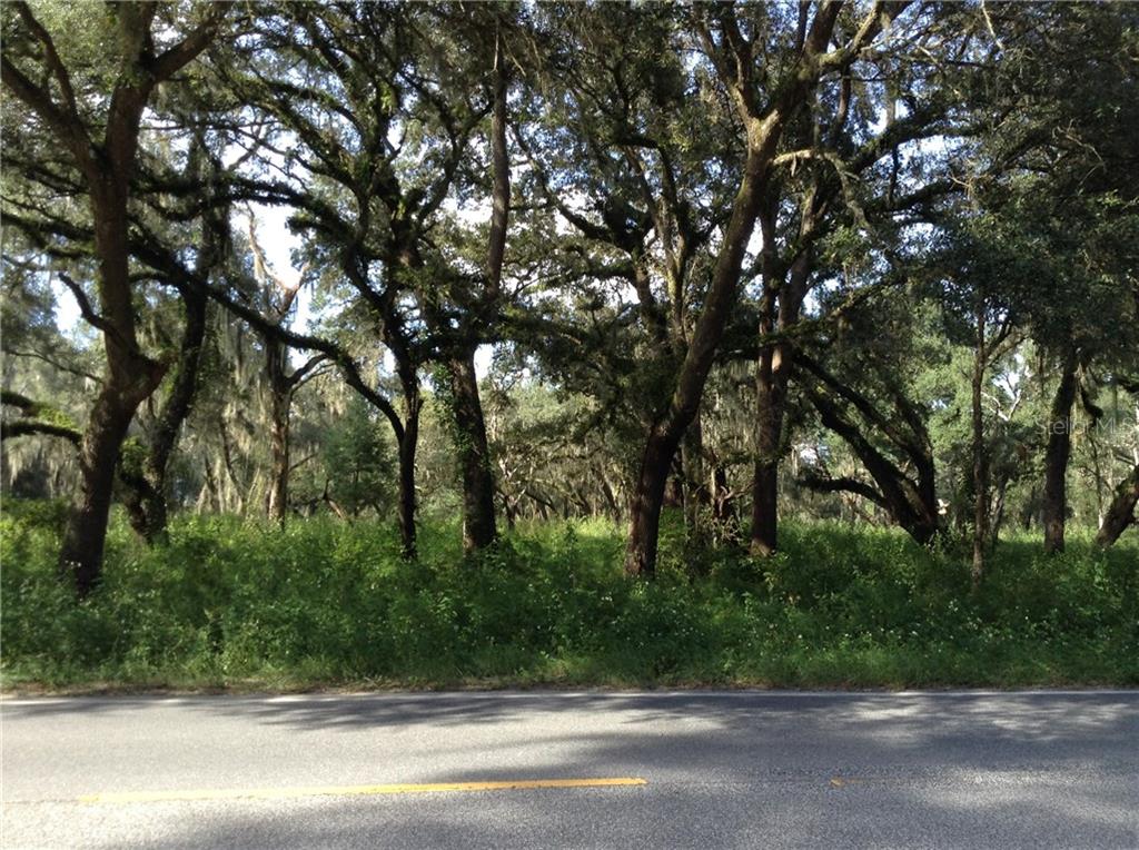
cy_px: 425
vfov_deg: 42.8
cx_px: 570
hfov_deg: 55.4
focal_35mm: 33
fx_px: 1084
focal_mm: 3.3
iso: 32
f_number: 2.4
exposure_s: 1/123
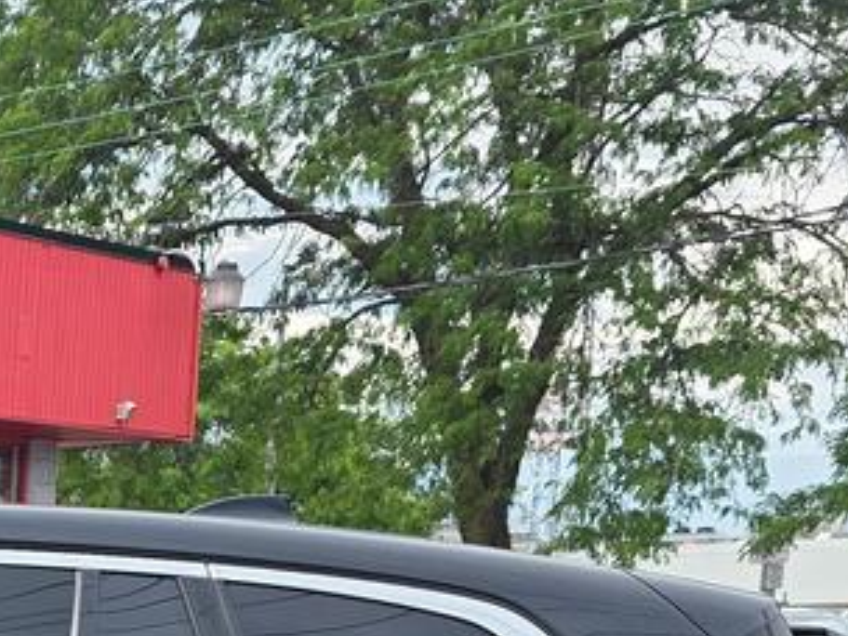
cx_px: -717
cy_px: 1222
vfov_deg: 13.4
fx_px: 2376
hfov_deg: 16.6
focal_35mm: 97
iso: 80
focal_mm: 6.3
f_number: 1.7
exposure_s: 1/1737
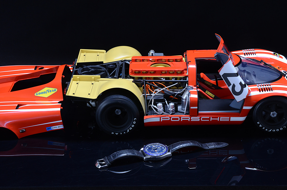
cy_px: 95
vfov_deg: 18.1
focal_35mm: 75
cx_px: 144
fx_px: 597
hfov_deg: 27.0
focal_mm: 50
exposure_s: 1/6
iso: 800
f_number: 18
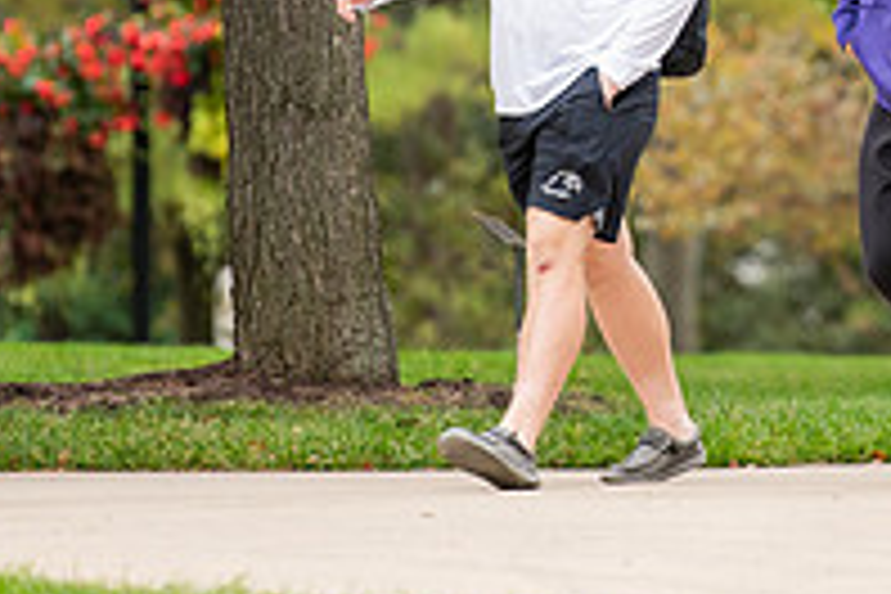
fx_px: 14478
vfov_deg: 2.3
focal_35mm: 585
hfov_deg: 3.5
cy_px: -52
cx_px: 806
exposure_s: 1/320
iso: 320
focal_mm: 200
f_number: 3.2
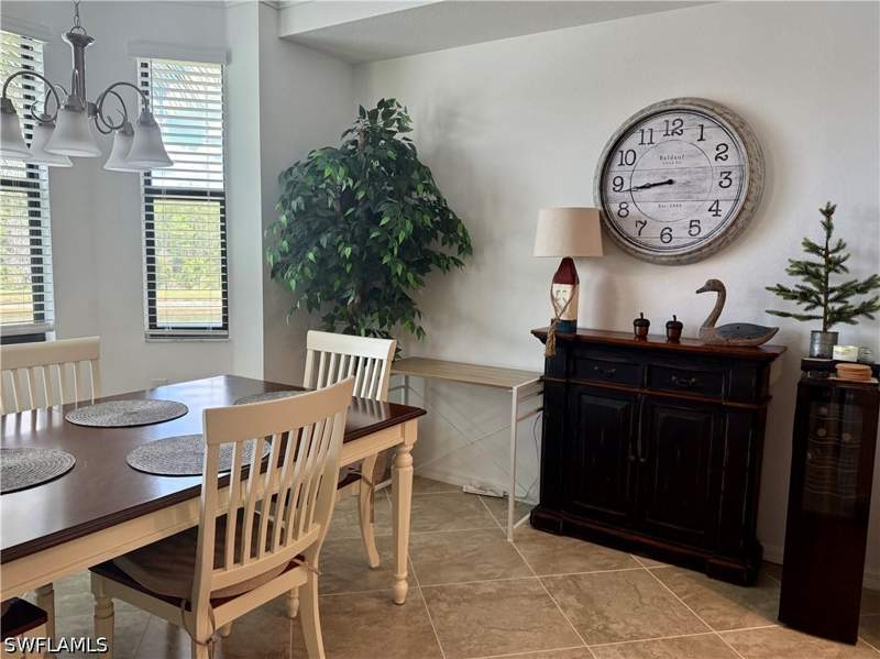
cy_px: 330
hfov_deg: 71.6
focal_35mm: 24
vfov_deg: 56.8
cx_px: 440
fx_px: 610
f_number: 1.78
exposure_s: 1/196
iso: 200
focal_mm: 6.76
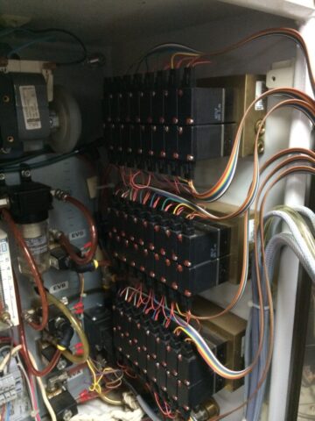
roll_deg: -0.2
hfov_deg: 48.2
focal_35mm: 29
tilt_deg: -15.5
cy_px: 210
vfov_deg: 61.7
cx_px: 158
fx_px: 352
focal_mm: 4.15
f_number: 2.2
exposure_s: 1/17
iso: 400
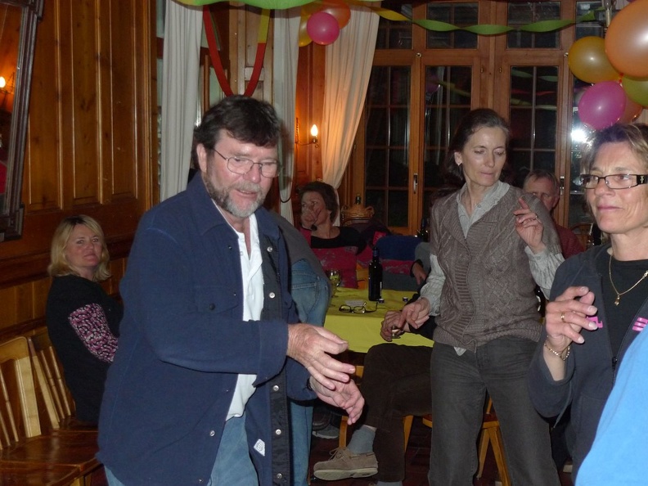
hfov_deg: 32.2
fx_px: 1123
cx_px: 324
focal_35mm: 60
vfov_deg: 24.4
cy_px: 243
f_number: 2.8
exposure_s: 1/40
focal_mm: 12.8
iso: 400
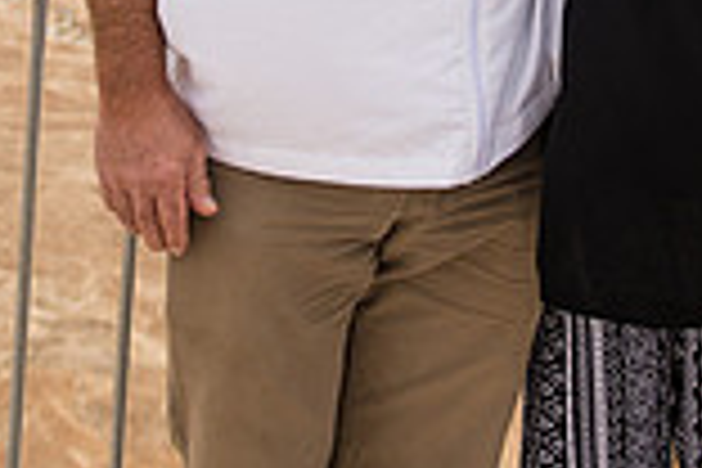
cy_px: -344
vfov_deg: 11.2
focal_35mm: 115
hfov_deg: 17.8
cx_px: 342
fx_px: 2242
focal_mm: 31
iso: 200
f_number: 2.8
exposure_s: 1/2500
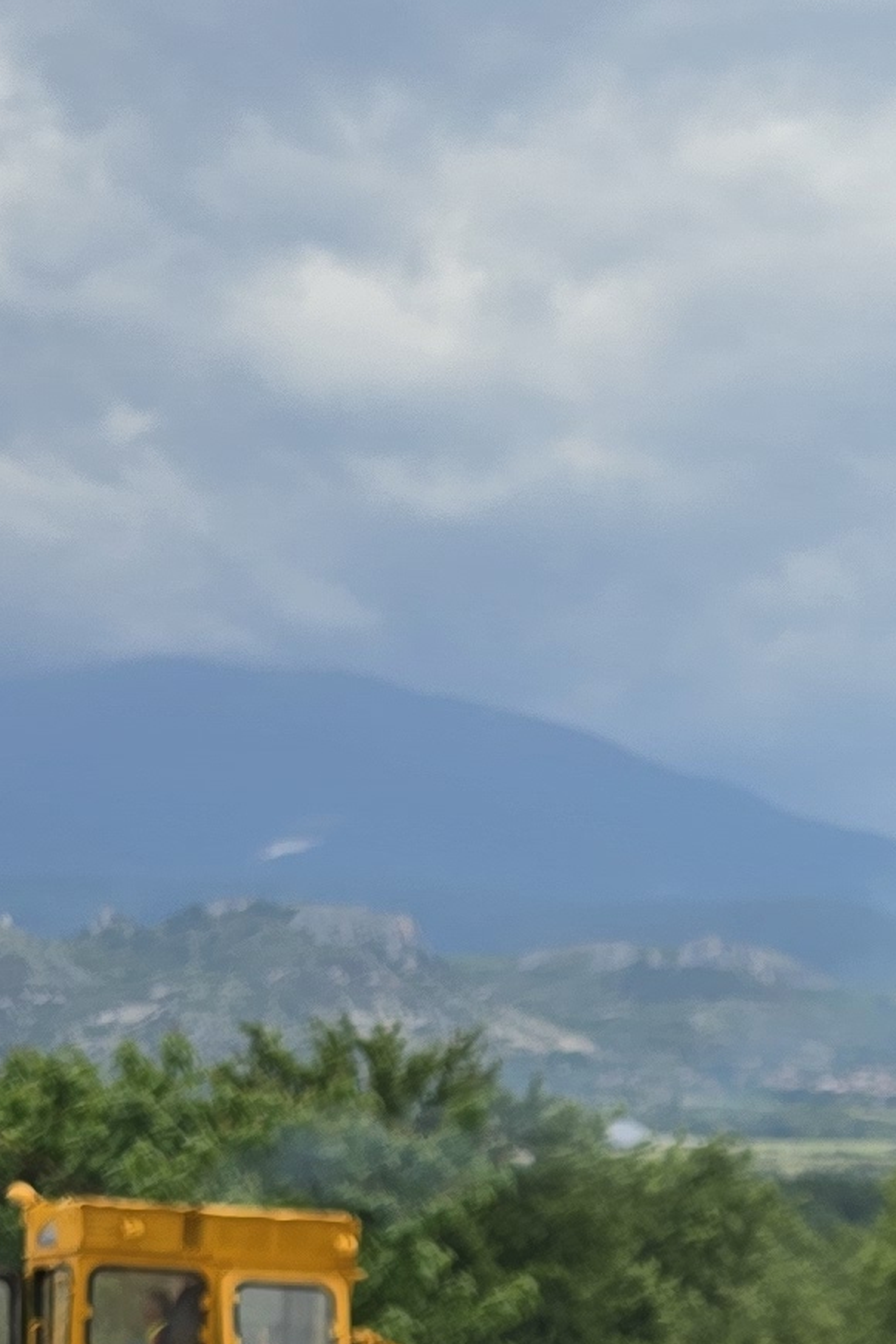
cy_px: 1773
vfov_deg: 17.4
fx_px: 4106
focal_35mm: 110
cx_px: 2348
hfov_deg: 10.3
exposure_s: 1/734
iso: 12
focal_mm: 6.3
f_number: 1.7
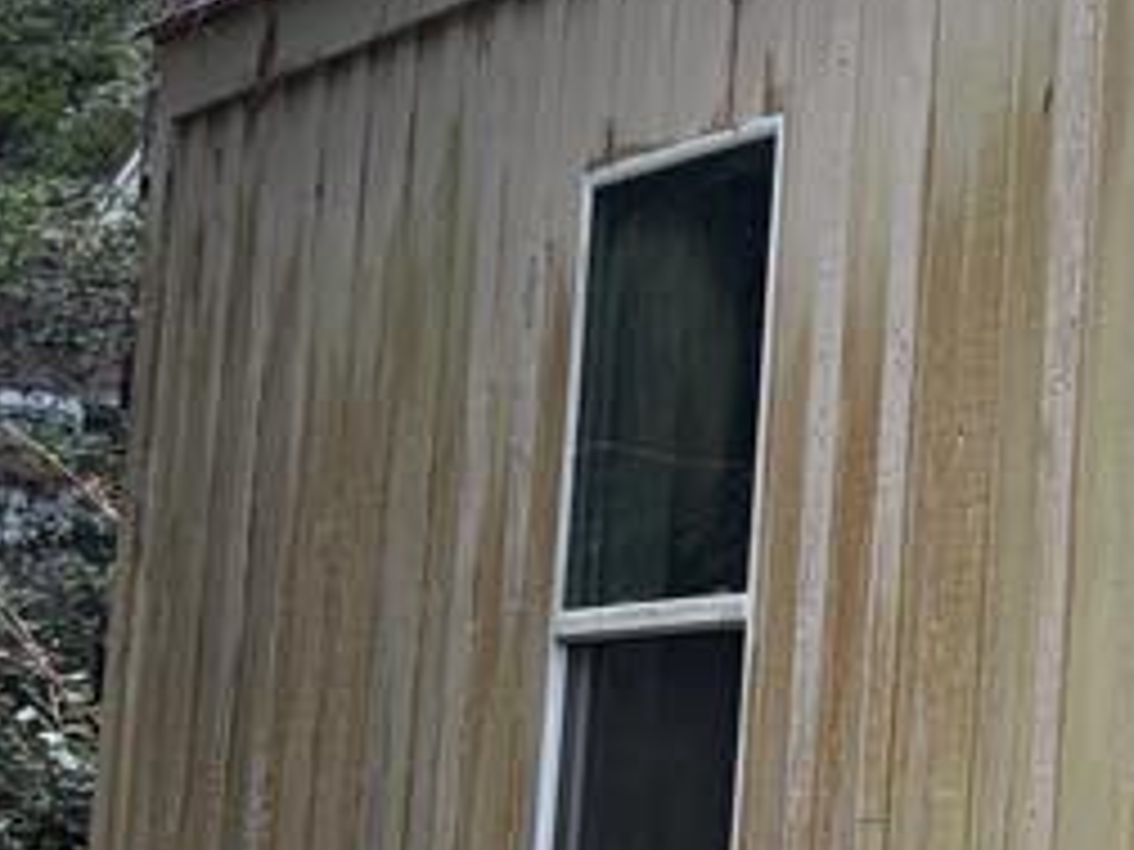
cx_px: 2331
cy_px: 337
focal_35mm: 124
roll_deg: -0.7
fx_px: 4062
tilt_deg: +8.0
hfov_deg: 13.4
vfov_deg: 11.9
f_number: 1.6
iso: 50
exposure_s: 1/185
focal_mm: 5.96
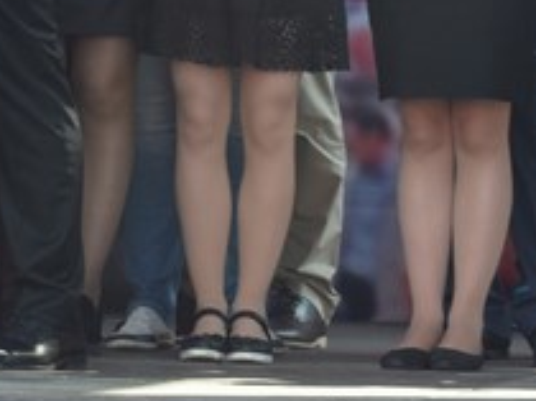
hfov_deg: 5.1
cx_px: -283
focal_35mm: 387
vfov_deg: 3.8
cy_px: -231
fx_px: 5991
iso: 400
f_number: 7.1
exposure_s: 1/160
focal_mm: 55
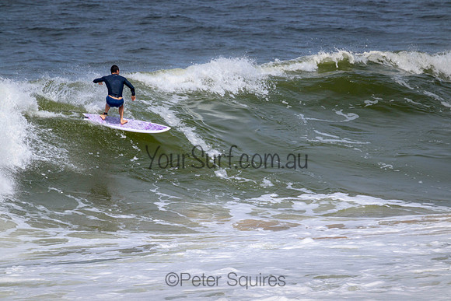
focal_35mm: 800
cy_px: 150
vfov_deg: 1.7
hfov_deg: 2.6
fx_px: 10024
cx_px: 226
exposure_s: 1/2000
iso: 500
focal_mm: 800
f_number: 11
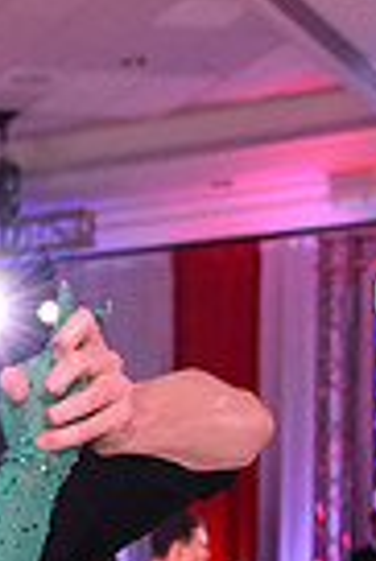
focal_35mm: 136
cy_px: 854
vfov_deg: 14.1
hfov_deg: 9.6
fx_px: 2125
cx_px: -287
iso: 2500
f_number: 5.6
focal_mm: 32
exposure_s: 1/320
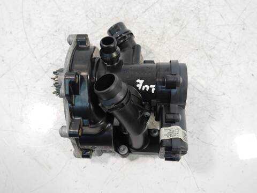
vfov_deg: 46.8
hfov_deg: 60.0
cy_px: 96
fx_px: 223
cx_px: 128
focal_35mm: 30
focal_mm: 15
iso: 800
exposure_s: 1/60
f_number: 3.6
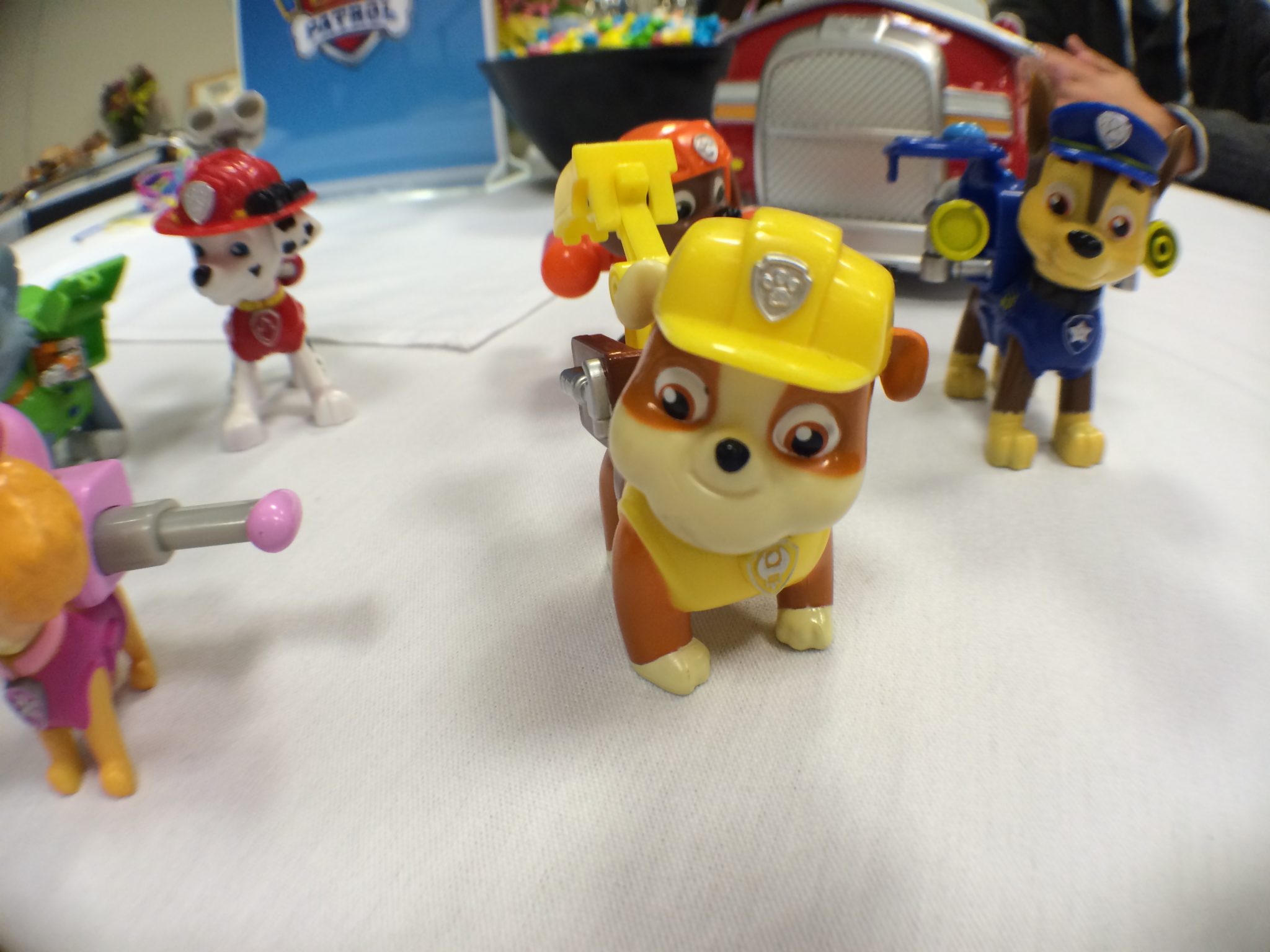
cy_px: 476
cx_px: 635
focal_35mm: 30
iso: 40
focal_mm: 4.12
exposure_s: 1/30
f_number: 2.2
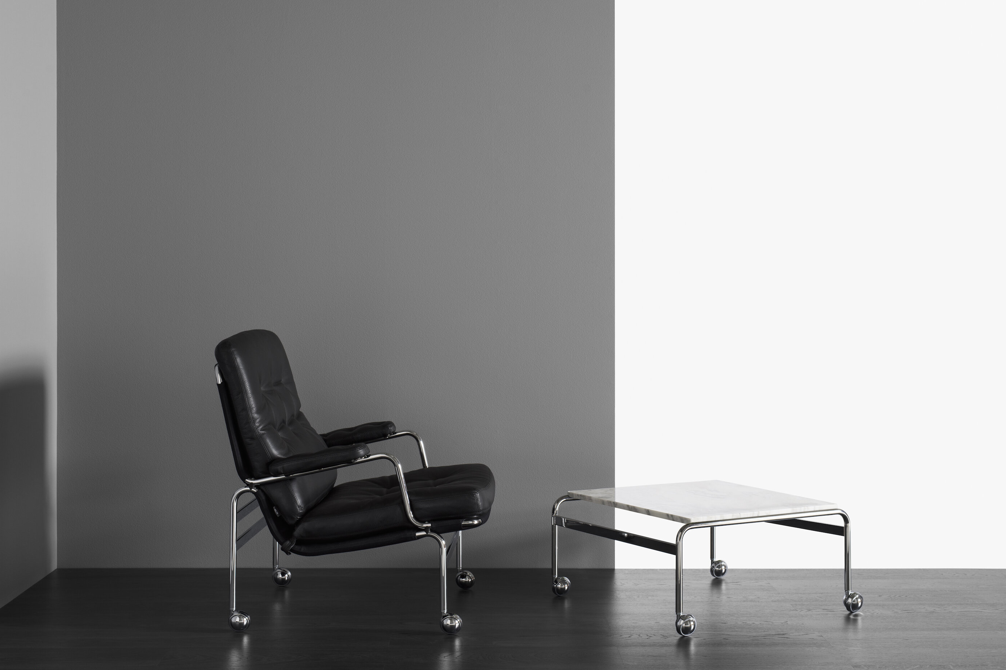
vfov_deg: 25.1
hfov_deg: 36.9
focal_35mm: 54
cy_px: 326
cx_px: 490
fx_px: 1509
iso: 100
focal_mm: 50
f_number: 9
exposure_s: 1/100
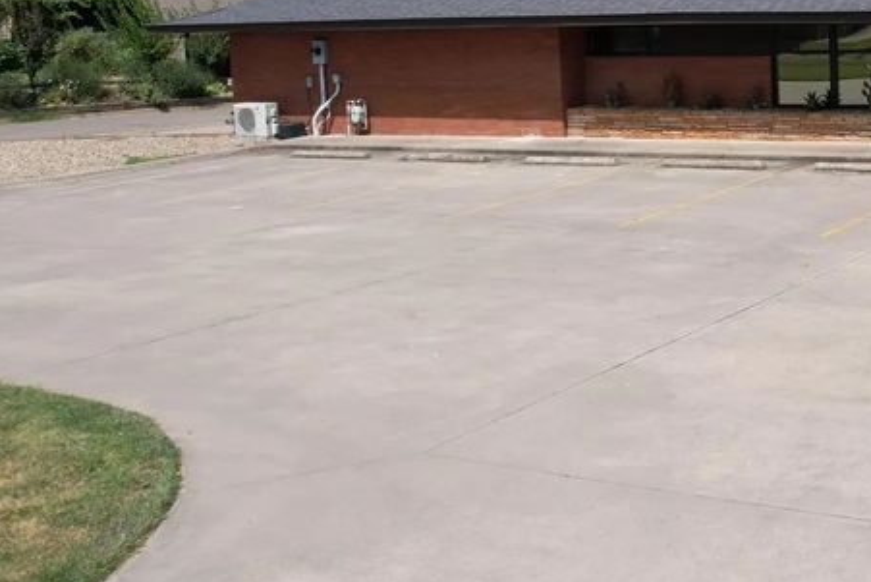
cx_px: 892
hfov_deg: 35.4
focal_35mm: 50
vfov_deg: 26.5
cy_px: 121
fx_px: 1210
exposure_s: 1/2500
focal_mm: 8.38
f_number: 2.8
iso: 110
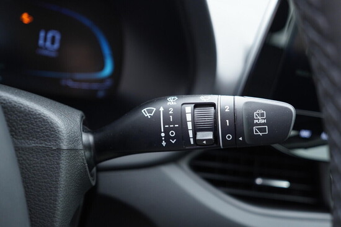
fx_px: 341
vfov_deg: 36.9
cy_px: 114
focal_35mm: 36
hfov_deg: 53.1
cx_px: 170
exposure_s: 1/40
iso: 400
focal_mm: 24
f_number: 2.8
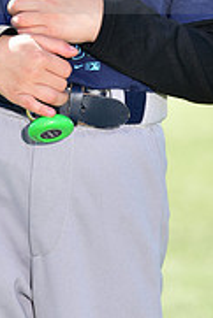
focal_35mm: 592
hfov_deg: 2.3
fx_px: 5244
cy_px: -42
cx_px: 64
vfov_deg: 3.5
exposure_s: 1/160
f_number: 5.6
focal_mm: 185
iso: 100
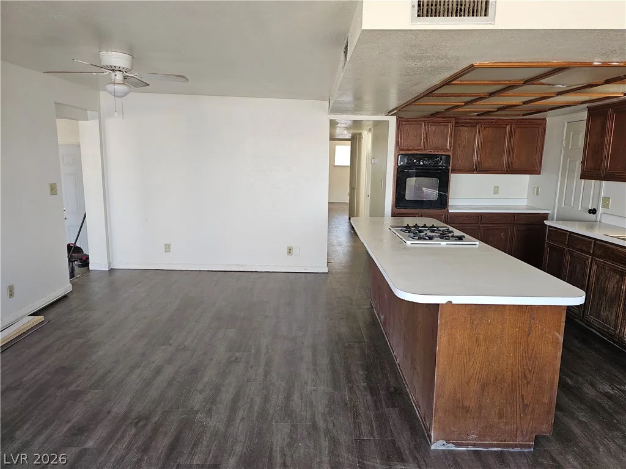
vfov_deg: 58.9
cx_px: 313
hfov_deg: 73.9
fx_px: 416
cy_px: 234
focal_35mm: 23
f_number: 1.7
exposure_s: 1/60
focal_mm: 6.3
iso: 64
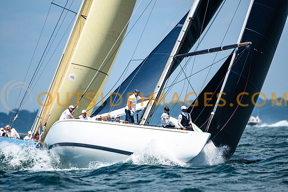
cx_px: 144
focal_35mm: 600
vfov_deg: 2.3
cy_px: 96
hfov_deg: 3.4
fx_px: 4801
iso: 400
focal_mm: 400
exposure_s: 1/3200
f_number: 5
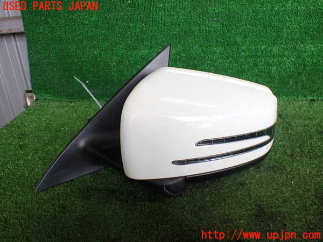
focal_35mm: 30
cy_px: 121
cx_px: 162
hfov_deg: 60.0
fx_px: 280
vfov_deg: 46.8
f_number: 2.3
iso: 160
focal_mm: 5.4
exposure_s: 1/125
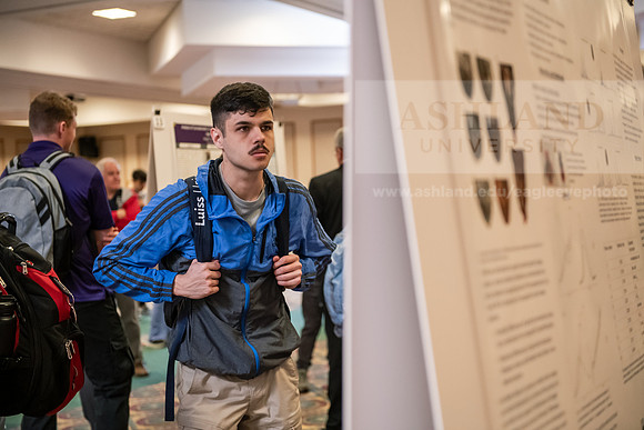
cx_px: 322
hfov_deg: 34.5
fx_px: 1038
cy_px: 215
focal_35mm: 58
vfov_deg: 23.4
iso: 3200
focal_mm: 58
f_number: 3.2
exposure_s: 1/200
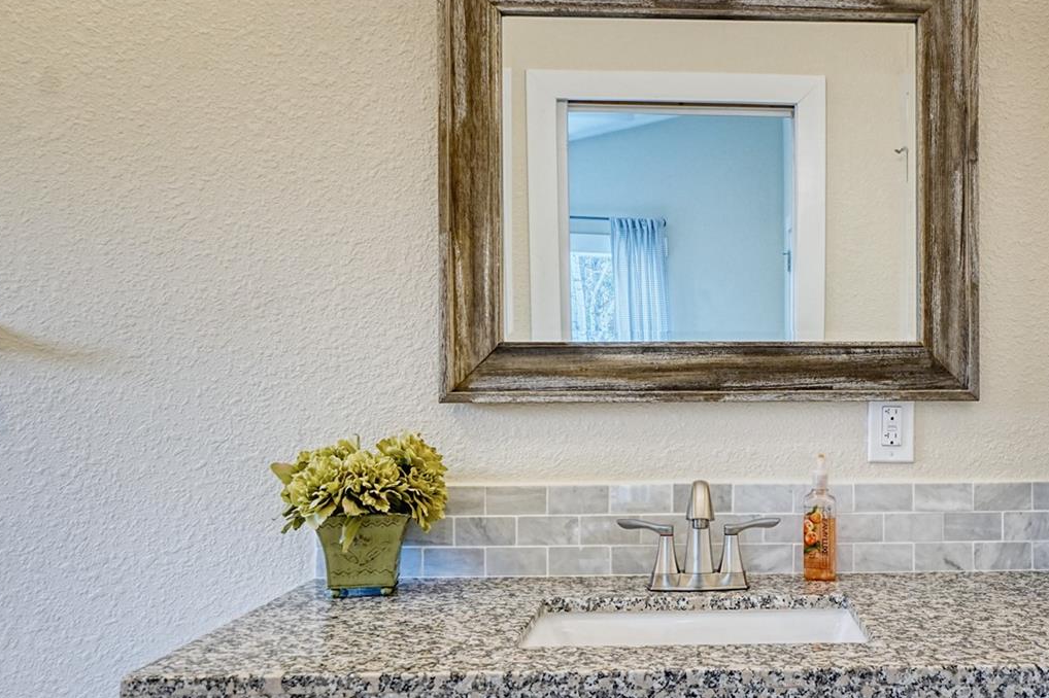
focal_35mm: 33
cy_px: 359
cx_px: 759
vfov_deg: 39.9
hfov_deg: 55.1
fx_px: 961
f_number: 9
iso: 500
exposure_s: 1/13
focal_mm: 14
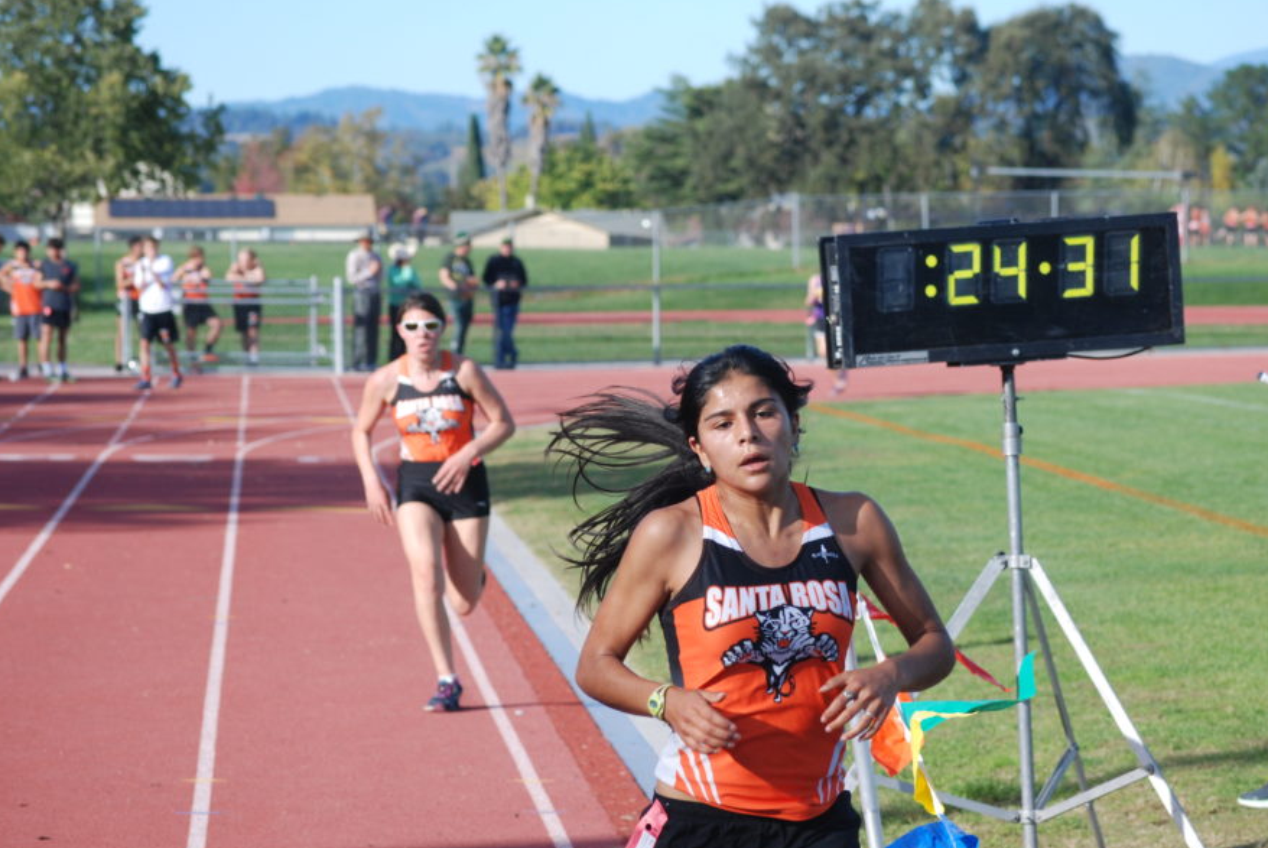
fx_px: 5675
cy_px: 463
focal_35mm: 161
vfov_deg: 8.5
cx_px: 728
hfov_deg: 12.7
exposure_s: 1/800
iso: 400
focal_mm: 92
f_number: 7.1
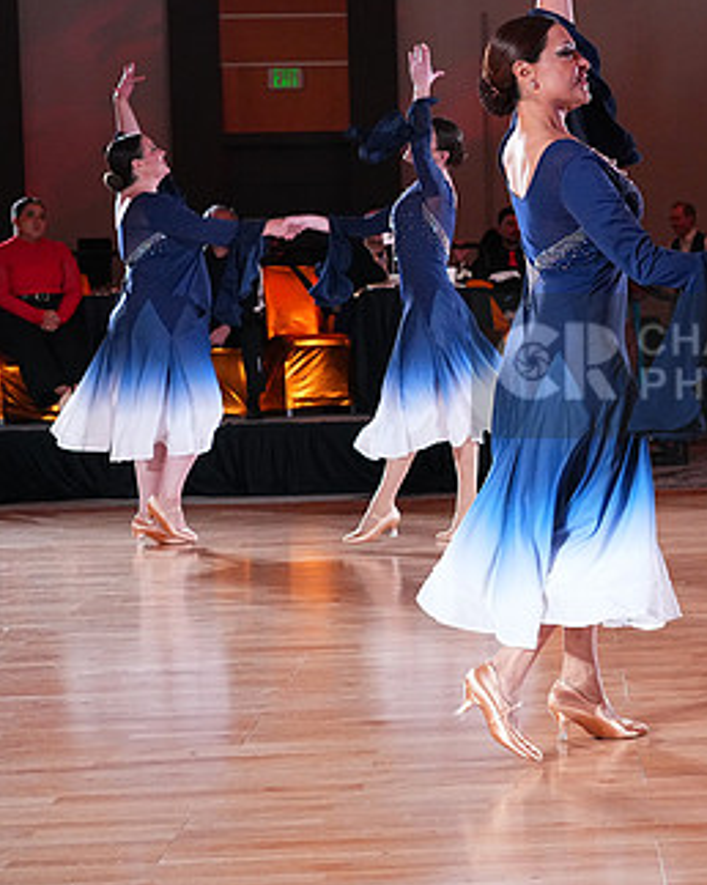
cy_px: 366
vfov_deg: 23.5
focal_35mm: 81
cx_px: 770
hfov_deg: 18.3
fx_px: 2121
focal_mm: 48
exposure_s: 1/400
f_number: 4.5
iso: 5000
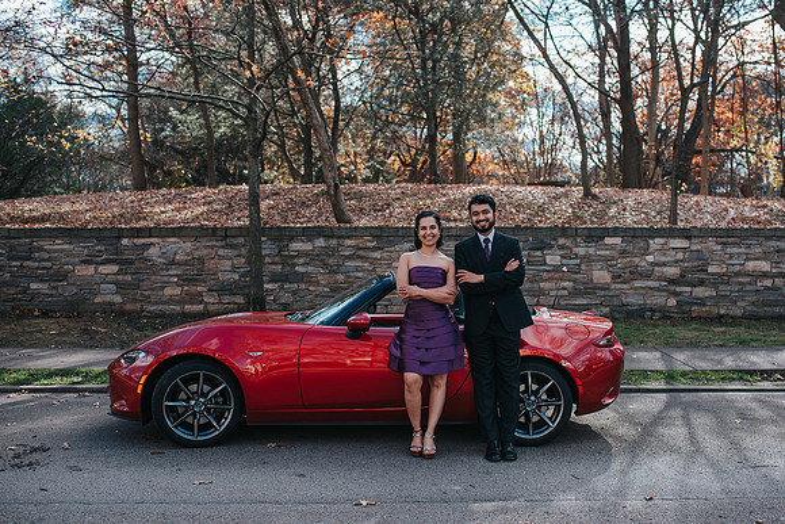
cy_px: 299
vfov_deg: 33.4
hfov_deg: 48.3
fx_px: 872
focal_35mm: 40
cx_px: 448
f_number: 3.2
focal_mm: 35
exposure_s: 1/640
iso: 280
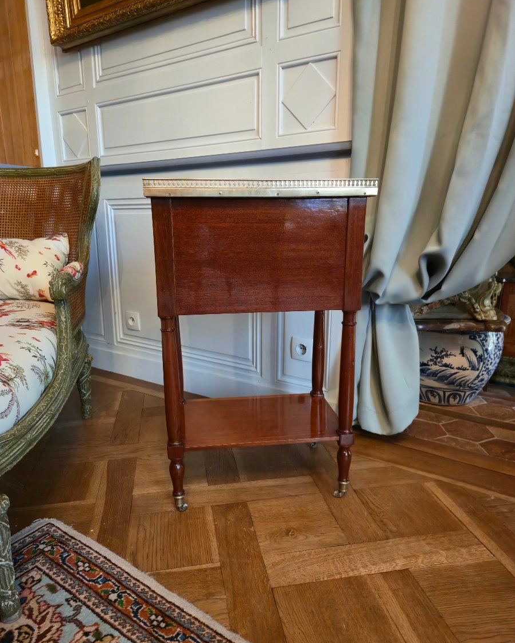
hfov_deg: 58.8
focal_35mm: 24
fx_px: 457
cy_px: 328
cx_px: 258
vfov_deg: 70.3
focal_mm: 5.4
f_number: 1.8
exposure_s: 1/33.3
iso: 500
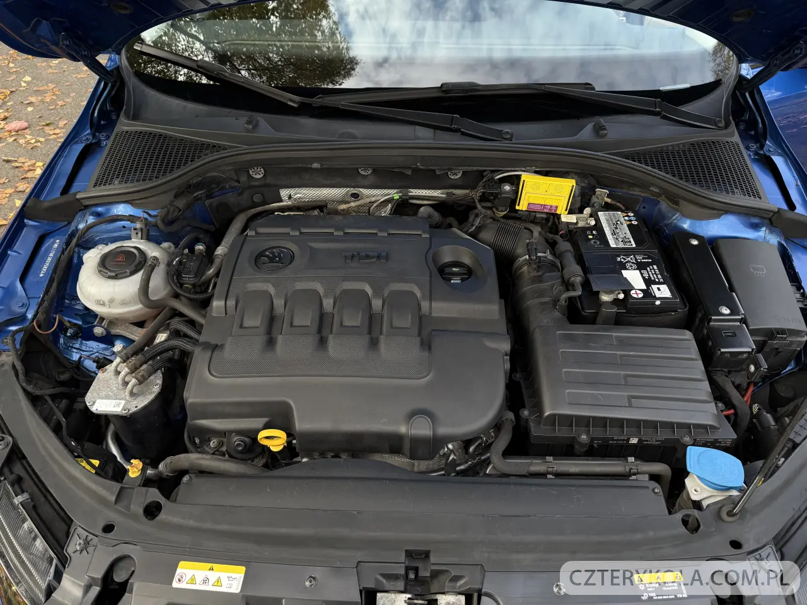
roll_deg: -0.7
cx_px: 404
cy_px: 302
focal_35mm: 24
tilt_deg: -42.0
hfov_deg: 71.6
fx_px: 560
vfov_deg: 56.8
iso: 64
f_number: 1.78
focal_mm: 6.76
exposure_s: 1/213
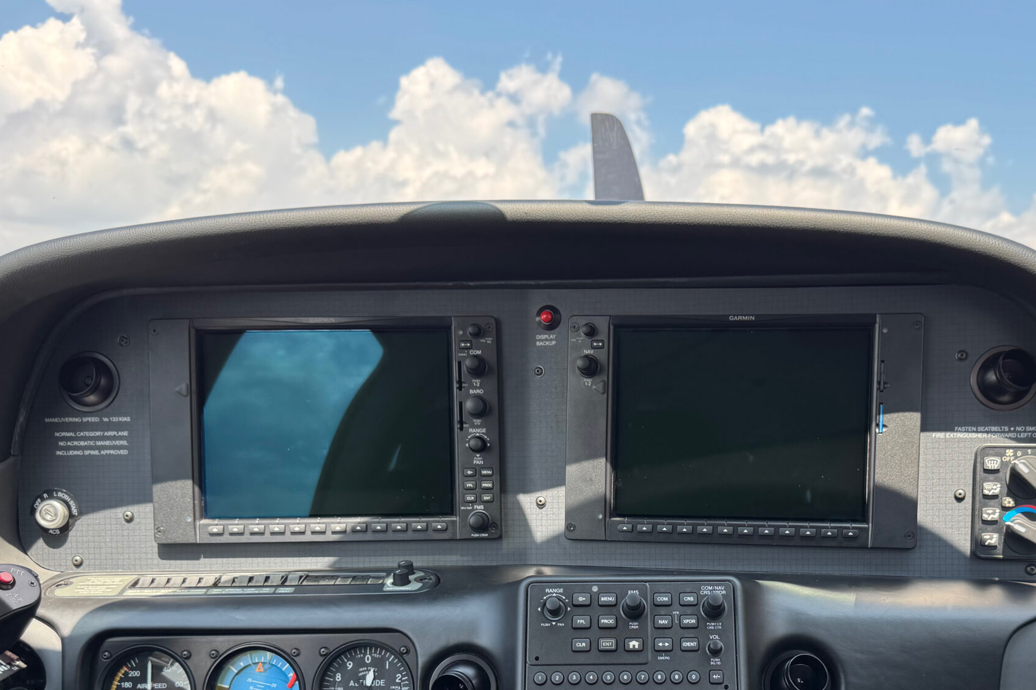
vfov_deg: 34.1
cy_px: 540
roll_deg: -1.1
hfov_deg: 50.3
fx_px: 1093
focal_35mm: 38
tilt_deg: -7.2
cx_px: 639
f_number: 1.78
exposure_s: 1/593
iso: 80
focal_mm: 6.76
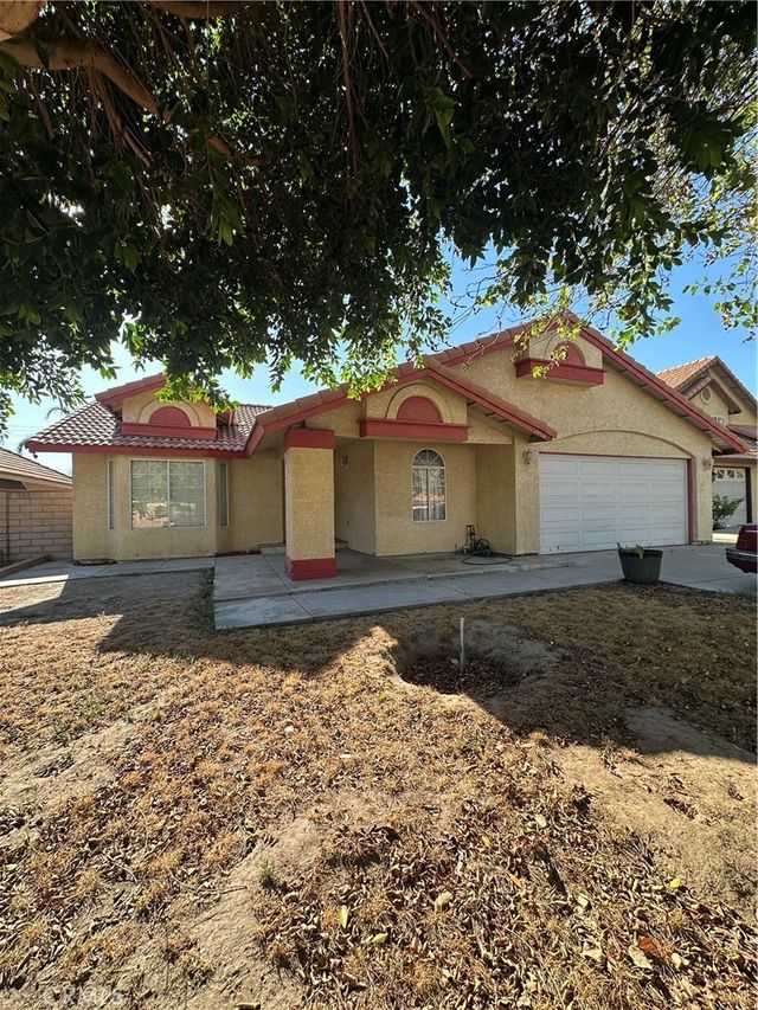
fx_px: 409
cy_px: 505
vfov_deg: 102.1
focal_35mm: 14
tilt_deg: +1.0
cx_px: 379
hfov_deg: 85.7
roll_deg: +0.1
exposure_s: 1/407
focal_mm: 2.22
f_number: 2.2
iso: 40
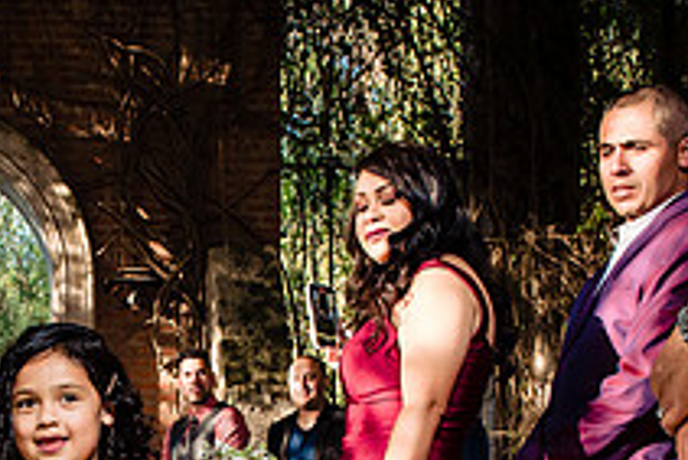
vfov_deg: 18.9
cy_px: 566
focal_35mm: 68
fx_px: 1300
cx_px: 39
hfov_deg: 28.2
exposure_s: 1/200
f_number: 7.1
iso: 1000
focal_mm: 24
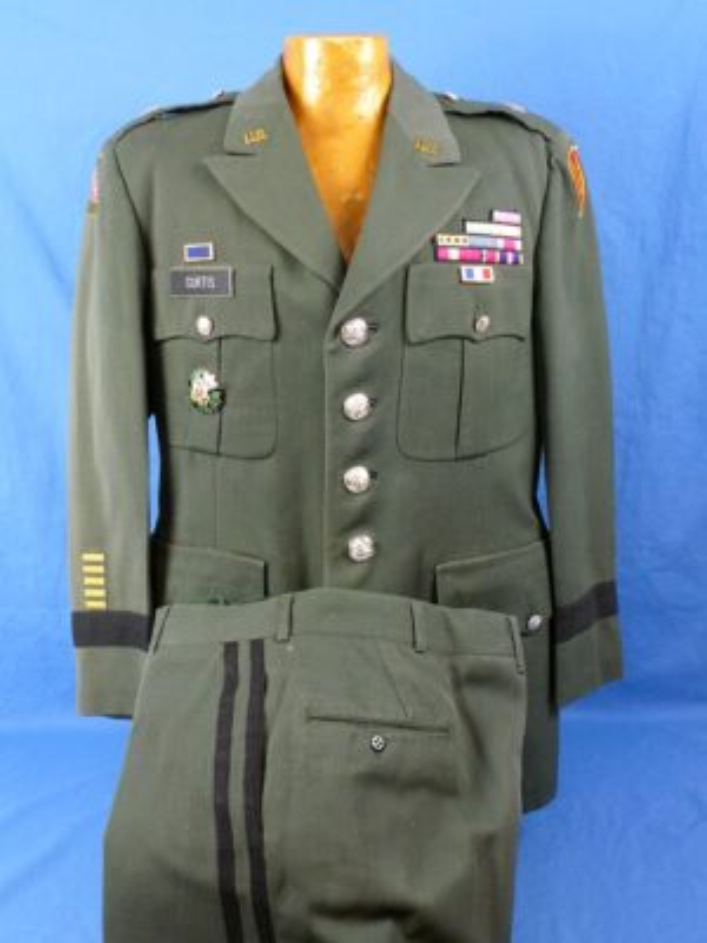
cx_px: 354
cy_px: 472
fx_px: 1117
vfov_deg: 45.8
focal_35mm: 41
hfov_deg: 35.1
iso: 400
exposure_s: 1/60
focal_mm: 7.4
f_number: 3.9
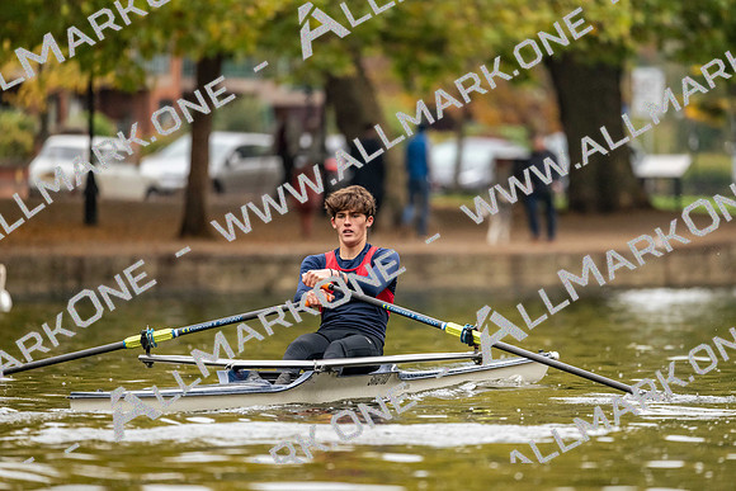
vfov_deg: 3.4
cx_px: 368
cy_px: 246
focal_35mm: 400
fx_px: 8179
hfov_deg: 5.2
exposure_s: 1/2000
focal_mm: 400
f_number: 4.5
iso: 3600
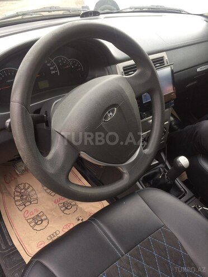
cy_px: 138
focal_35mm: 29
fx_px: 232
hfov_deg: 48.2
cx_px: 104
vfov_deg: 61.7
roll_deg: +1.5
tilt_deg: -38.9
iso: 32
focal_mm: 4.15
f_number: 2.2
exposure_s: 1/107
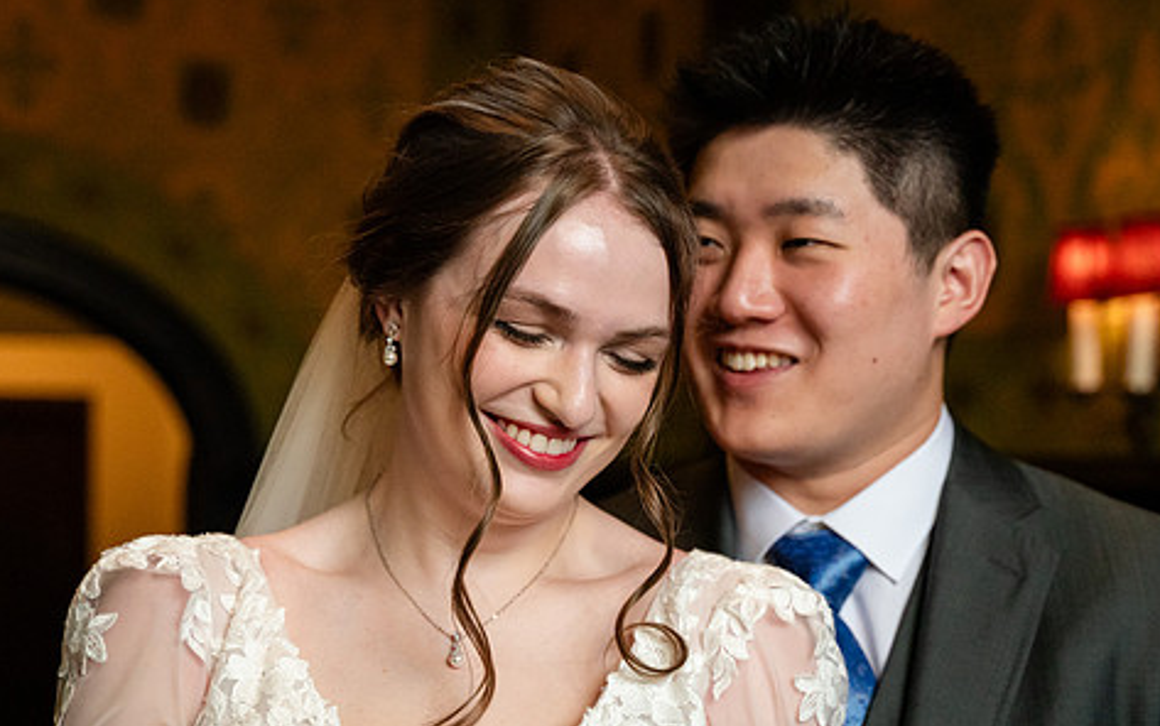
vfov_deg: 20.6
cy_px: 416
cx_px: 603
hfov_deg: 32.5
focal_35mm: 63
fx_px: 1992
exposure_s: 1/500
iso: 4000
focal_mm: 50
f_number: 2.8
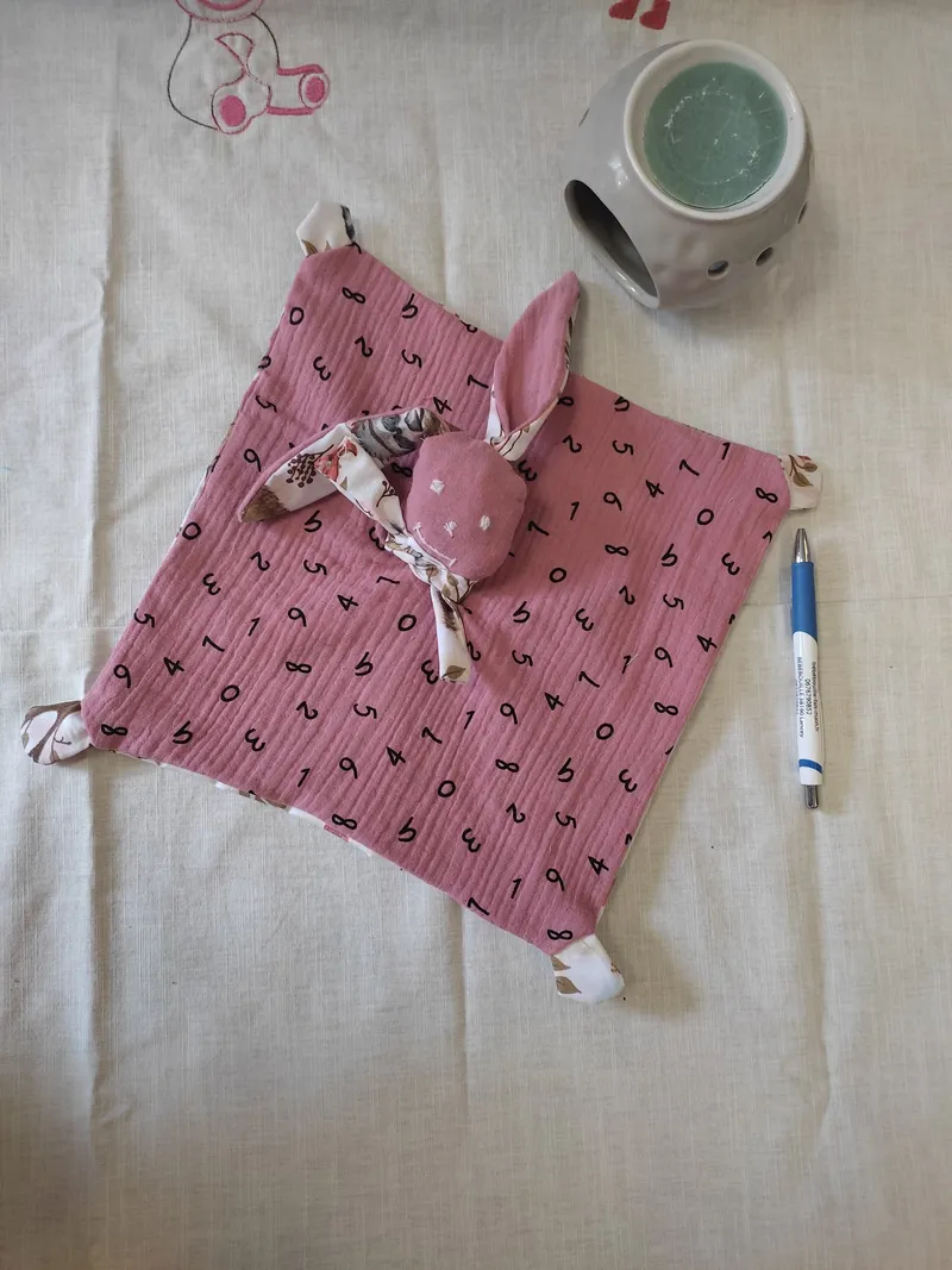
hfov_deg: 53.1
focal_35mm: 26
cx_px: 476
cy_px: 635
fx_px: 954
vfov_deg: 67.3
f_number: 1.79
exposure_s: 1/33
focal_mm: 4.74
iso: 177
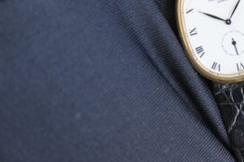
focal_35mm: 98
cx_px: 220
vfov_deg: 13.8
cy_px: 16
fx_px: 665
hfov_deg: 20.4
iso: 250
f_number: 4.5
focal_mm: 29
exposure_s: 1/60
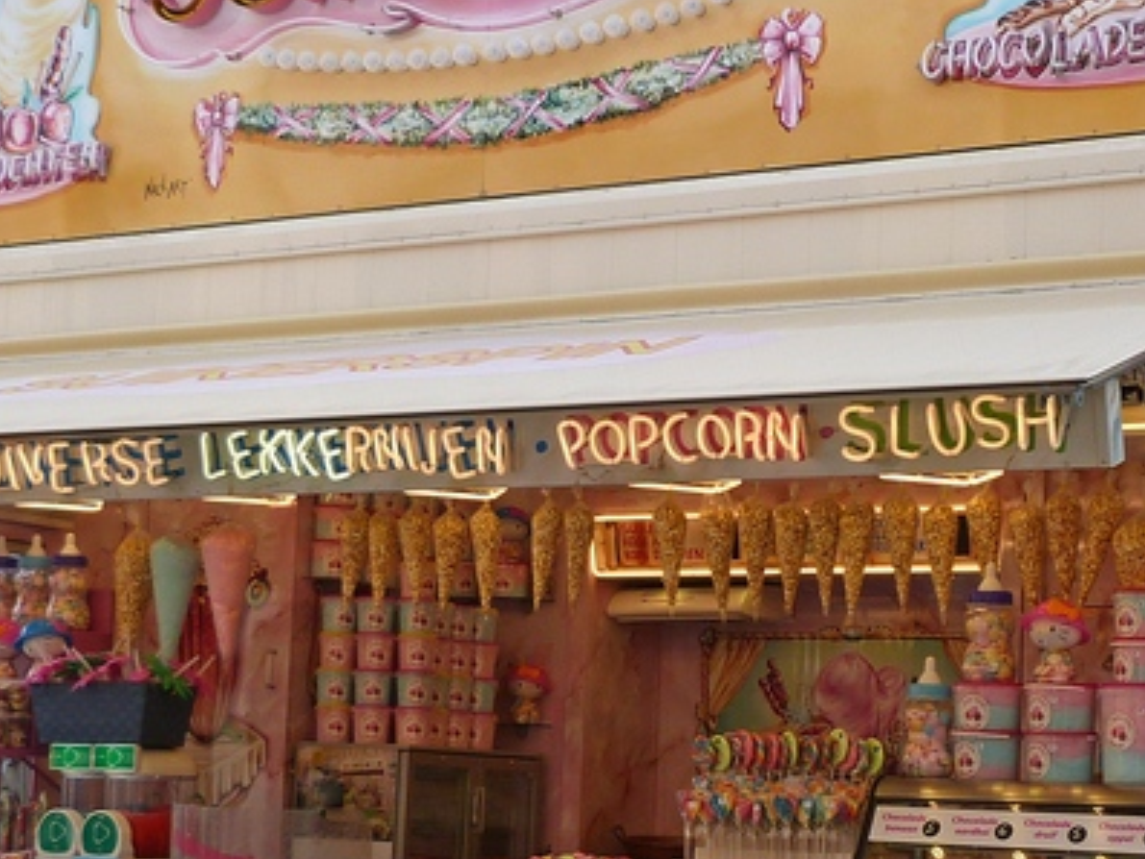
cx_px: 753
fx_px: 2415
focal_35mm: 73
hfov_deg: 26.5
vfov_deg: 20.1
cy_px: 559
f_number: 2.9
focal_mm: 5
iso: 100
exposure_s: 1/200
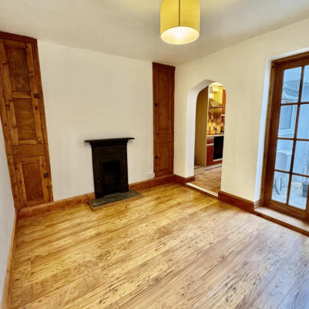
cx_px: 161
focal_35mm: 18
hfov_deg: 80.7
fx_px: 182
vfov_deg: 80.7
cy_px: 151
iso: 500
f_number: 2.2
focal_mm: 2.22
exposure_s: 1/60
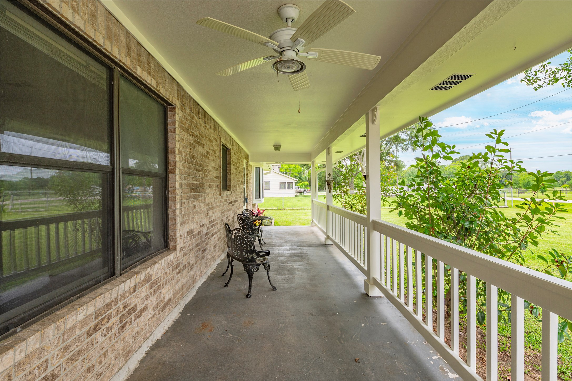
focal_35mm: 17
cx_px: 286
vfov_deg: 70.4
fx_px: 270
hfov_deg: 93.3
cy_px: 190
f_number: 9
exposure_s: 1/80
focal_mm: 17
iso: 125
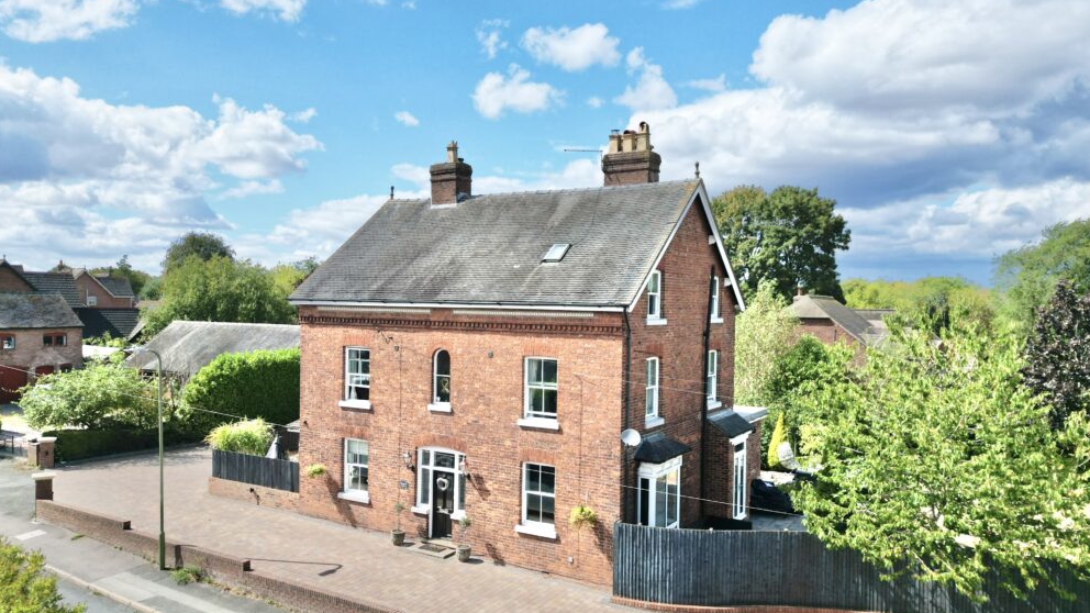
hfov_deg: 69.9
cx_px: 555
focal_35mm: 27
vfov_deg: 42.9
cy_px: 327
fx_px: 780
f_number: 1.7
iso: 150
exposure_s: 1/4000
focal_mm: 6.72
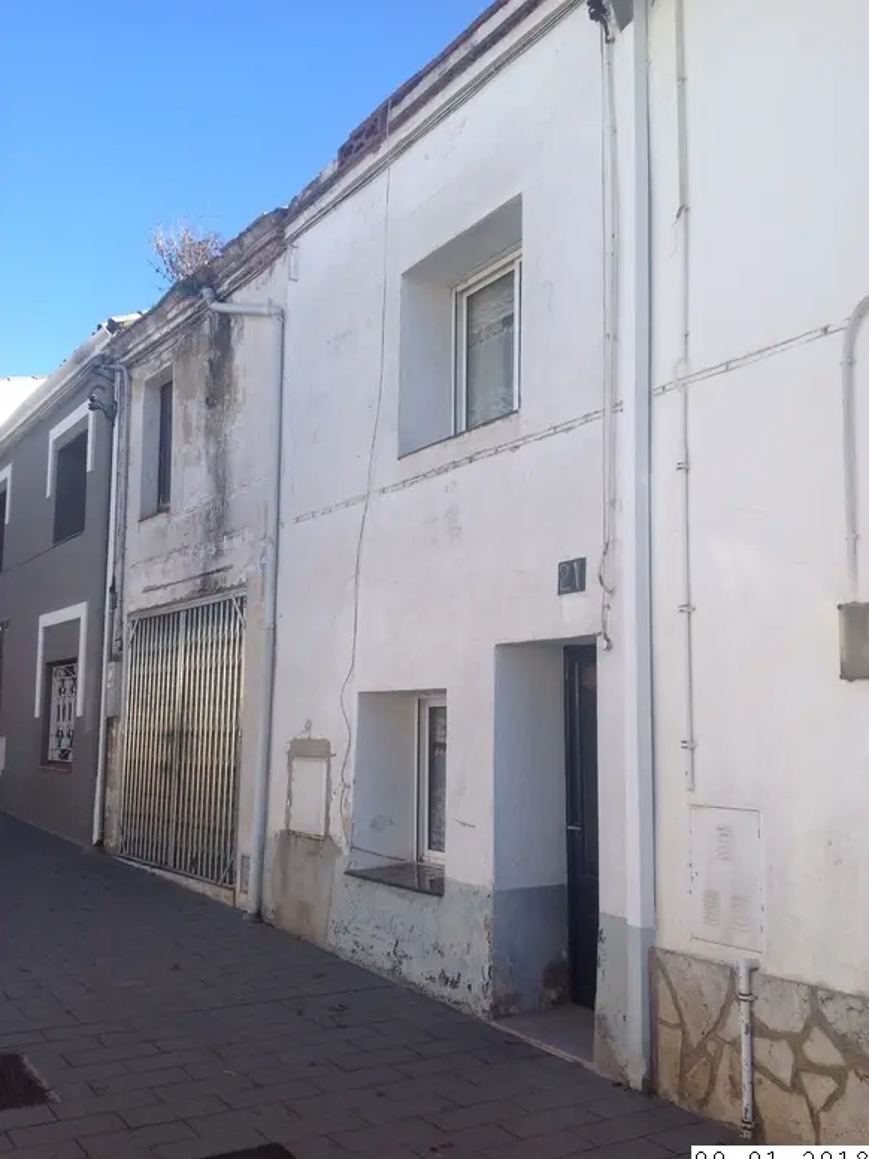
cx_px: 443
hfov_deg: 39.7
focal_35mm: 36
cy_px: 578
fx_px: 1205
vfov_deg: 51.4
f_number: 2.4
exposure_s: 1/756
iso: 50
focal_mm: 4.28
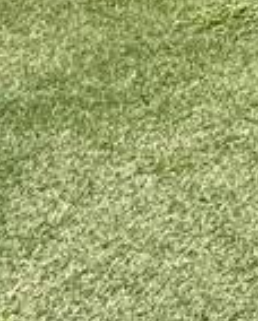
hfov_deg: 9.7
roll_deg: -0.7
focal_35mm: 104
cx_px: 855
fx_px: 991
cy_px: -402
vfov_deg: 14.0
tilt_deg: -1.1
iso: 64
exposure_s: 1/701
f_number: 2.2
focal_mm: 2.22
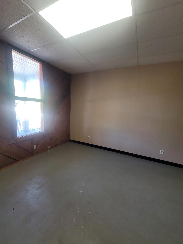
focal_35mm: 13
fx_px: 92
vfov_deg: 106.2
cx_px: 92
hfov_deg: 89.9
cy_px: 122
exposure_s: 1/60
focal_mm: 2.2
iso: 80
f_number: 2.2
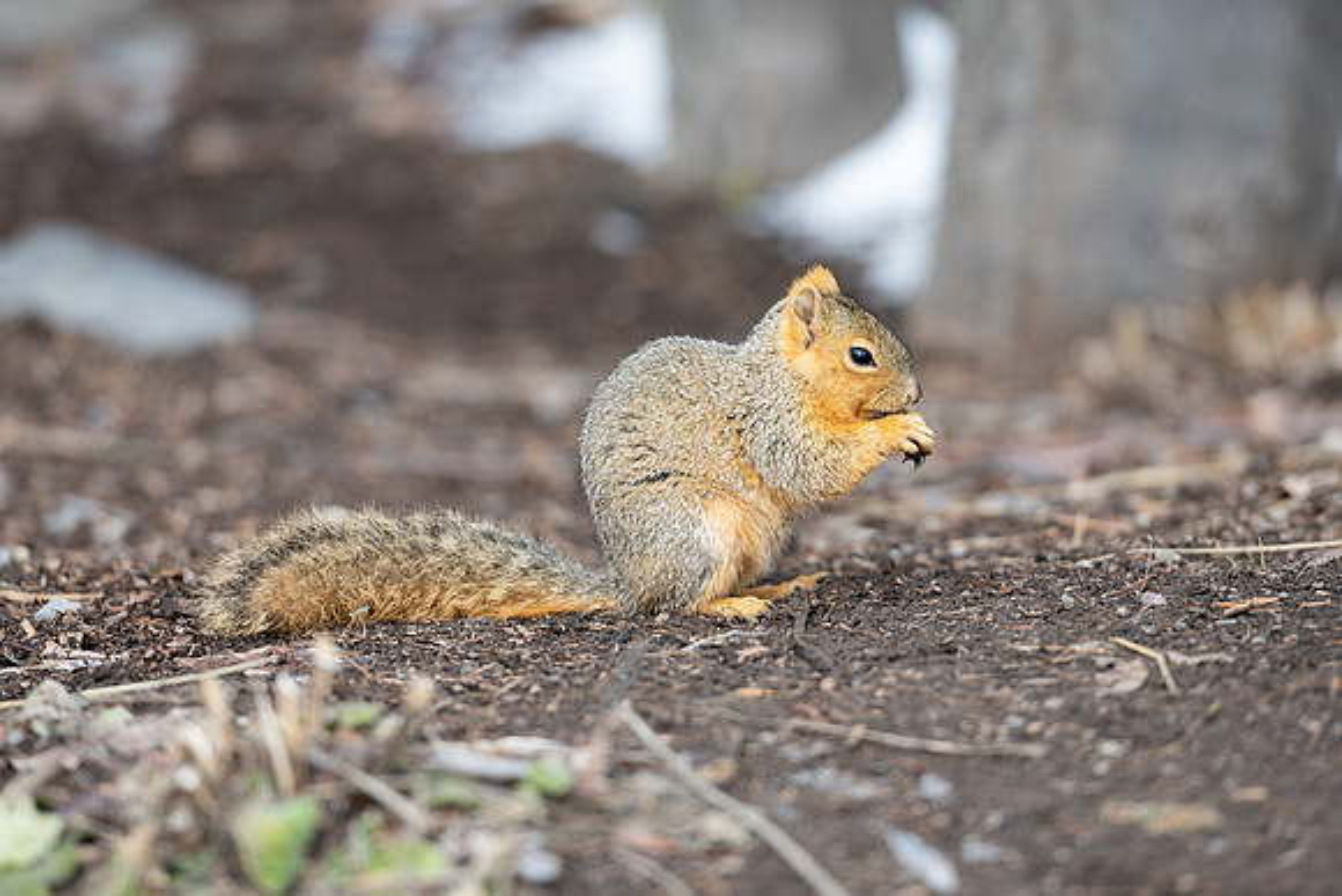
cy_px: 409
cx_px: 680
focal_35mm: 223
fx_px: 8301
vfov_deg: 6.2
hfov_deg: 9.2
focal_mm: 200
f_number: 2.8
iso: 100
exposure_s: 1/640
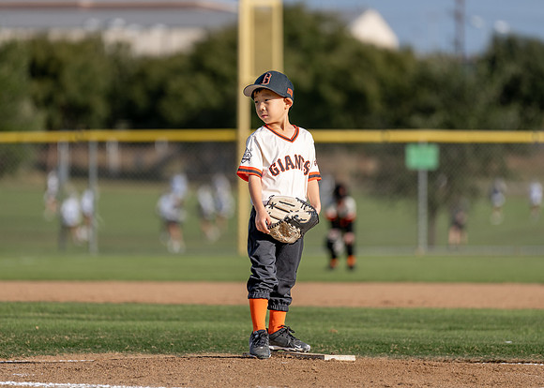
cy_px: 181
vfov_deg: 5.2
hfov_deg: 7.3
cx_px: 264
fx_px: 4250
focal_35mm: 275
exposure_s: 1/2500
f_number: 2.8
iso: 100
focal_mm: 200
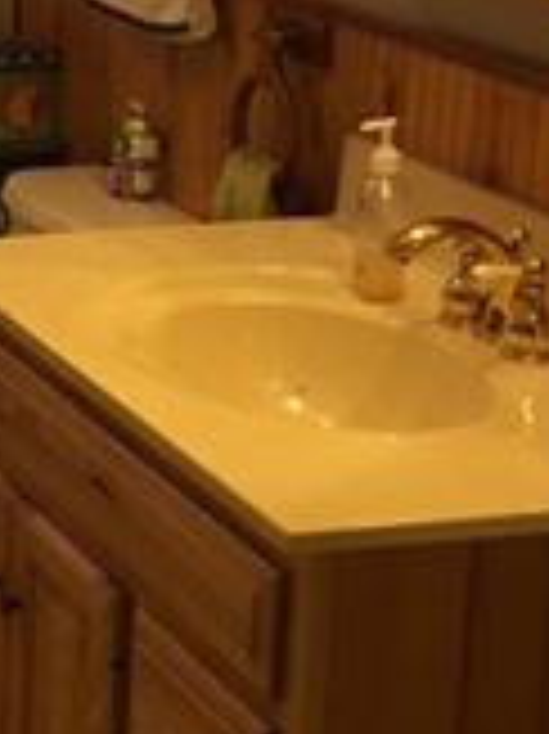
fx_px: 2414
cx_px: -396
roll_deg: -0.1
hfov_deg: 12.1
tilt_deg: -16.6
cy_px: 248
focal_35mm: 114
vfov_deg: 17.2
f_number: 2.2
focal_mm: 4.15
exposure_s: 1/15
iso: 64
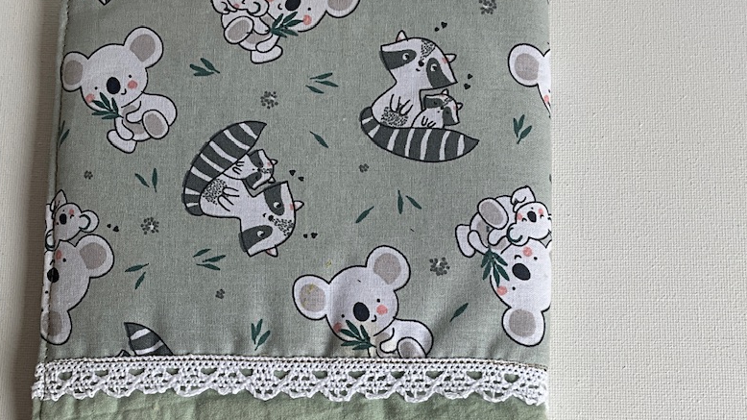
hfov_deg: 39.8
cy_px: 333
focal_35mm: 52
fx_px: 1030
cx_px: 328
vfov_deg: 22.7
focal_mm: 3
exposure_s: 1/232
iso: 20
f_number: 1.8
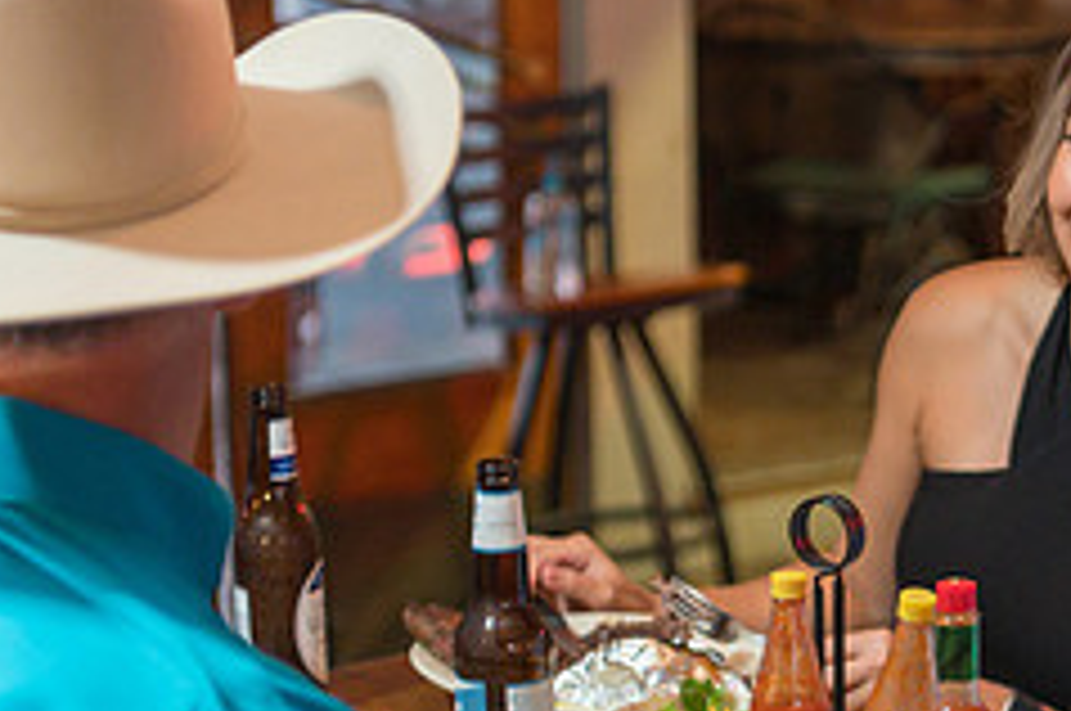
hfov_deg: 16.6
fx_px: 3625
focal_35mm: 122
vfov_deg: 11.2
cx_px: 994
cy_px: 423
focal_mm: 50
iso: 2500
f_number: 2.8
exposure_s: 1/100
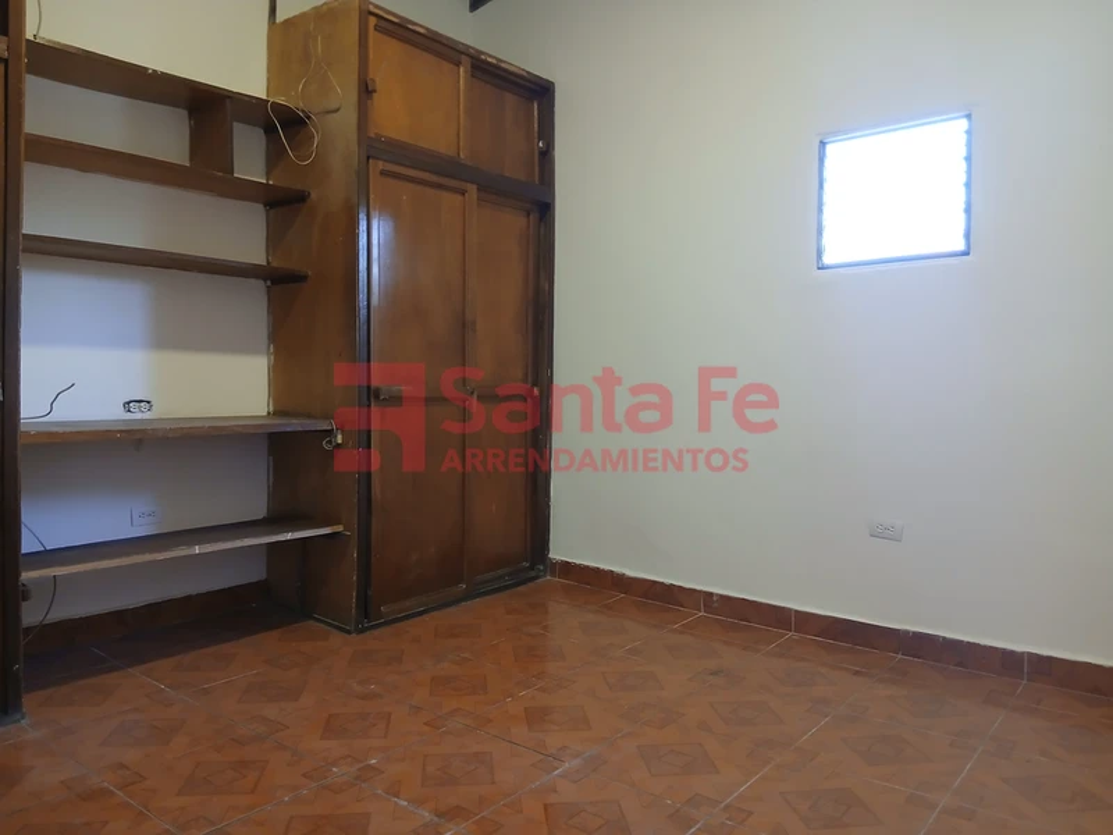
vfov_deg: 53.1
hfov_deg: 67.3
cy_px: 418
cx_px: 556
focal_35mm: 26
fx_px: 836
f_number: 1.8
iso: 250
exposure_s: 1/40
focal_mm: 3.98
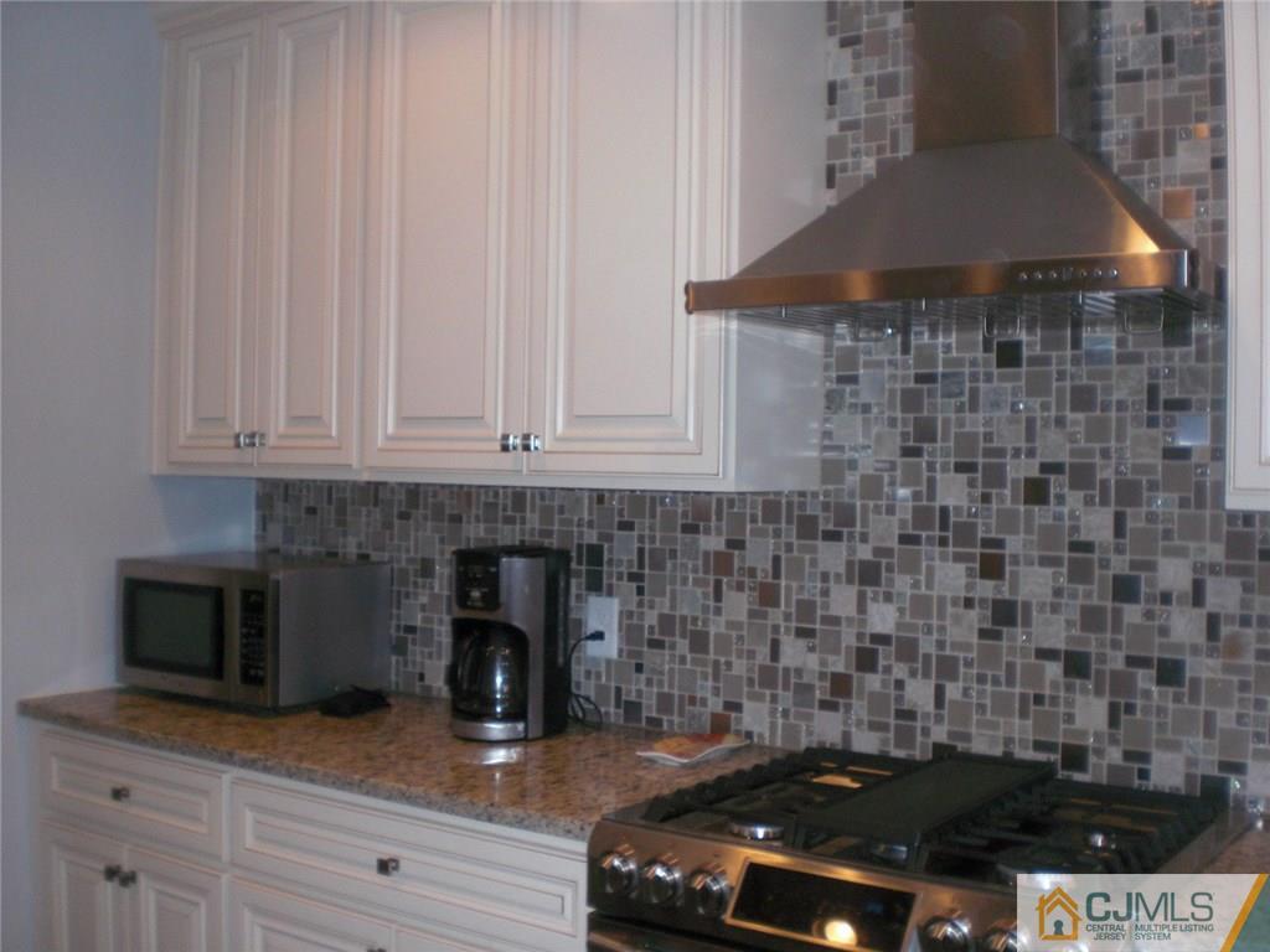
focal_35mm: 38
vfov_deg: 37.7
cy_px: 476
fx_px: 1394
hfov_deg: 49.0
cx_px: 635
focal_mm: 6.3
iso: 200
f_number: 3.1
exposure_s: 1/60
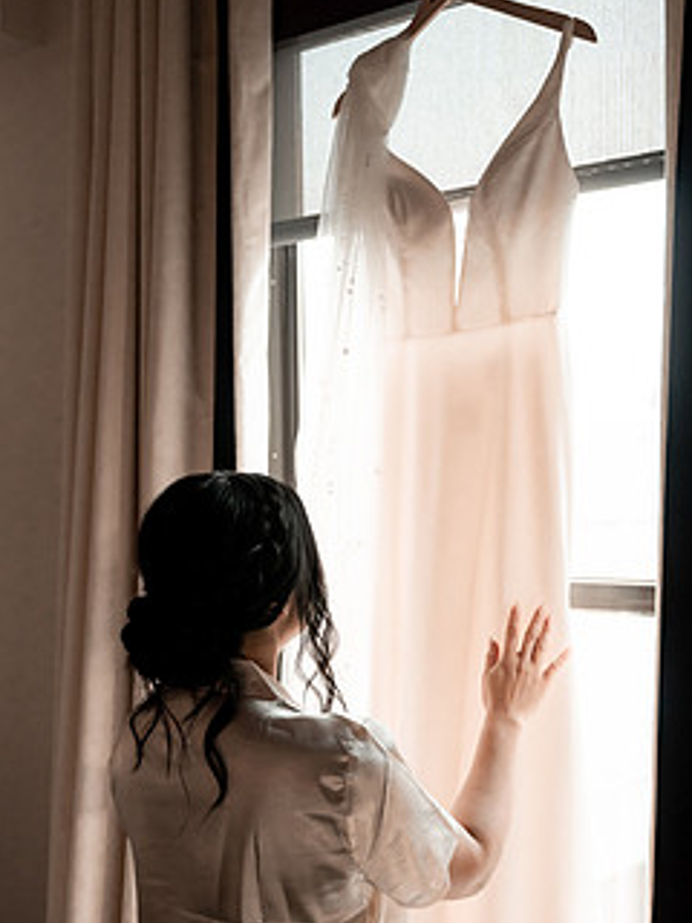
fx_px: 1226
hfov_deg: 31.5
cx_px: 332
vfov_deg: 41.0
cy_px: 562
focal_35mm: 46
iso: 1000
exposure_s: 1/400
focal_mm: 34
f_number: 2.8
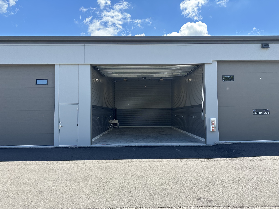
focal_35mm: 24
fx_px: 193
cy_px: 104
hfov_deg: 71.6
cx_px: 140
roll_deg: -0.3
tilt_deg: +2.0
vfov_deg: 56.8
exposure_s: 1/1988
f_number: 1.78
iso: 80
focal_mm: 6.86
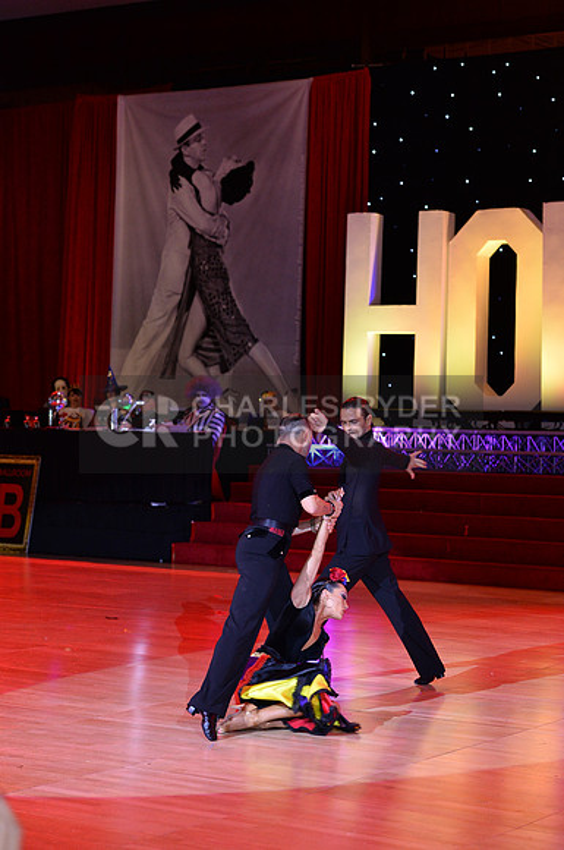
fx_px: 2003
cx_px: 282
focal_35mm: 85
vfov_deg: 23.9
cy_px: 425
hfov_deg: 16.0
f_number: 4.5
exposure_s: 1/250
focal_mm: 85
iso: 2000
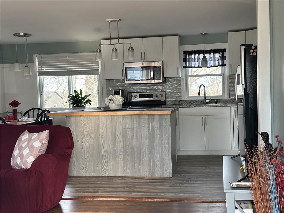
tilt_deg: -2.6
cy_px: 106
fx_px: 394
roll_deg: +1.5
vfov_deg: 30.3
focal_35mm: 48
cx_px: 142
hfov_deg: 39.7
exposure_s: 1/171
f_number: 1.78
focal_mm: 6.86
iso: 125
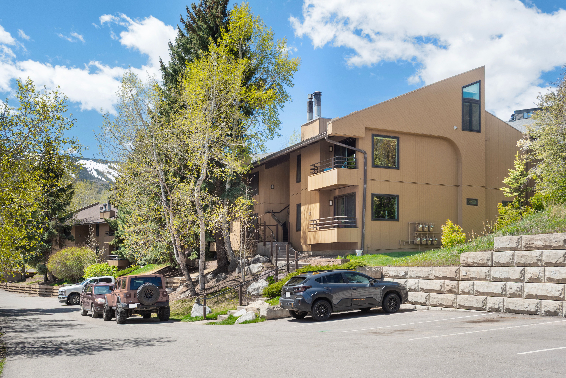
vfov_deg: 41.1
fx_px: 503
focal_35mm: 32
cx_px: 283
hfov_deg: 58.7
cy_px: 189
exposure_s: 1/50
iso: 100
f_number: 7.1
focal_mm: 32
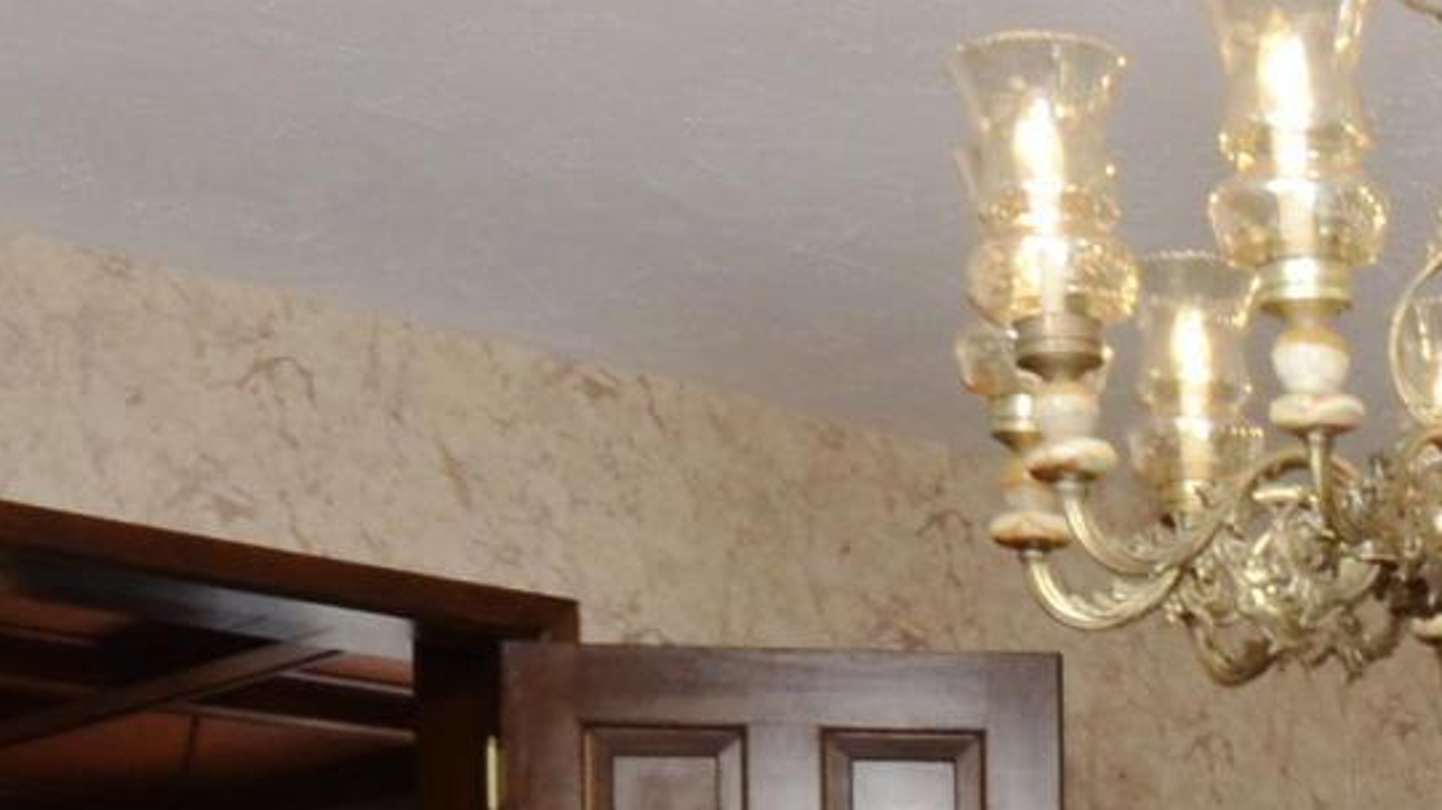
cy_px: 1379
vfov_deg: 12.8
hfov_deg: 22.4
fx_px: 3326
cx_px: 1778
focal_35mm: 87
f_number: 7.1
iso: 500
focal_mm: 10
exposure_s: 1/160
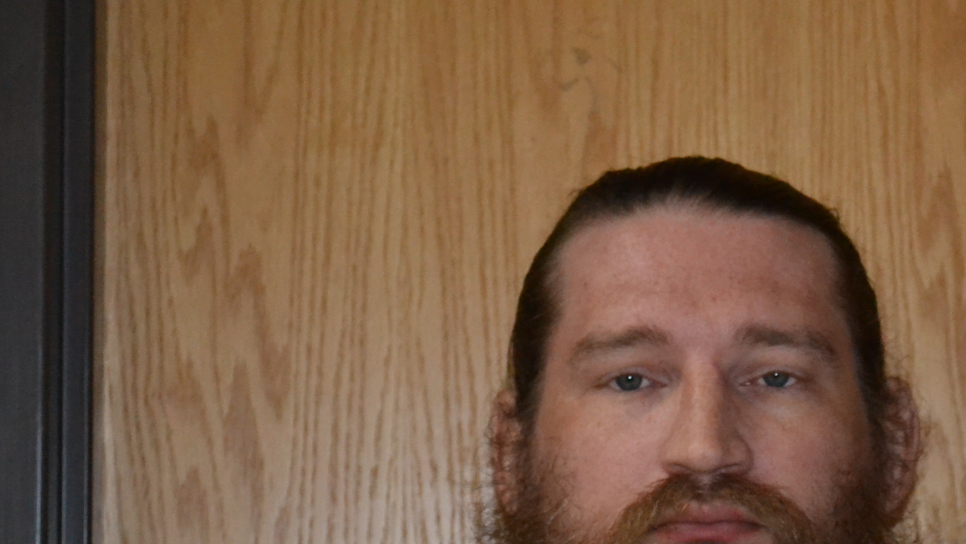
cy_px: 467
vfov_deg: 8.9
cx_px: 731
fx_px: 3484
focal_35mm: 136
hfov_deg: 15.7
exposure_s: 1/60
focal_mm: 52
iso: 3200
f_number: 5.6
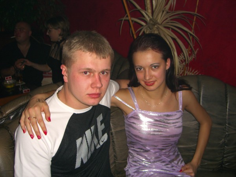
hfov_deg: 49.0
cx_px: 118
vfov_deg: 37.7
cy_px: 88
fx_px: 259
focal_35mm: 38
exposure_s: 1/60
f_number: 2.8
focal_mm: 7.9
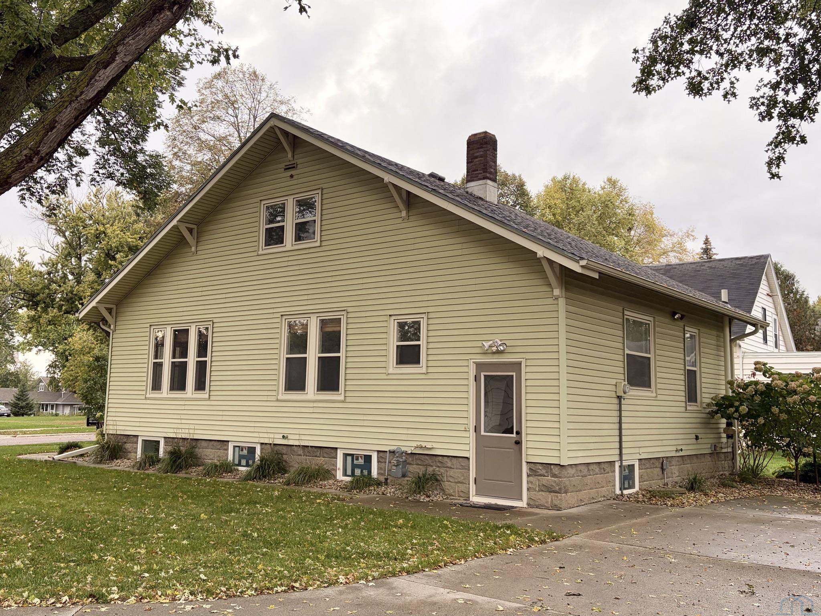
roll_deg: -0.4
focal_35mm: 26
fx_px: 617
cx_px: 410
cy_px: 308
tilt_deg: +8.5
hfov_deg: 67.3
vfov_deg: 53.1
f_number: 1.6
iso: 50
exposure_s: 1/456
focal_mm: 5.96
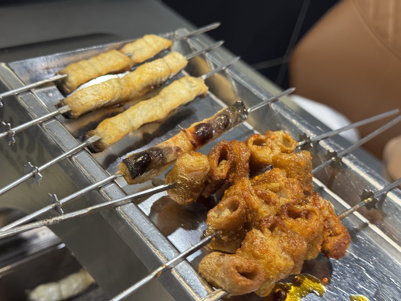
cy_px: 150
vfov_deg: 30.3
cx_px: 200
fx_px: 556
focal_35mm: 48
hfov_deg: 39.7
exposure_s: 1/50
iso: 200
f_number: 1.78
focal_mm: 6.76
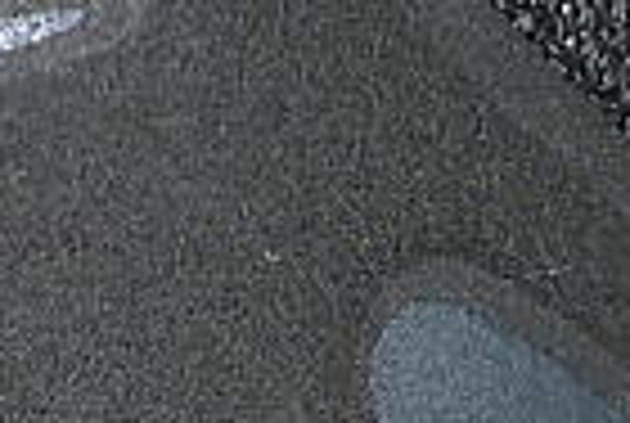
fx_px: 10119
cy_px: 1152
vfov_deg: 2.4
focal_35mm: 577
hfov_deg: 3.5
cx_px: -418
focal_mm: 50
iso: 160
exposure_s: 1/60
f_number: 6.3
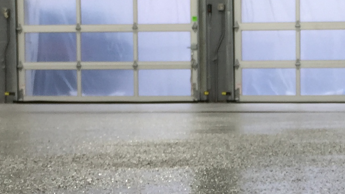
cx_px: 353
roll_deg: -0.4
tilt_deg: -2.9
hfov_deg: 17.6
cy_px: 176
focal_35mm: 119
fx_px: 1088
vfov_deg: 10.1
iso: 32
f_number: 2.2
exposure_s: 1/60
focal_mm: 4.15
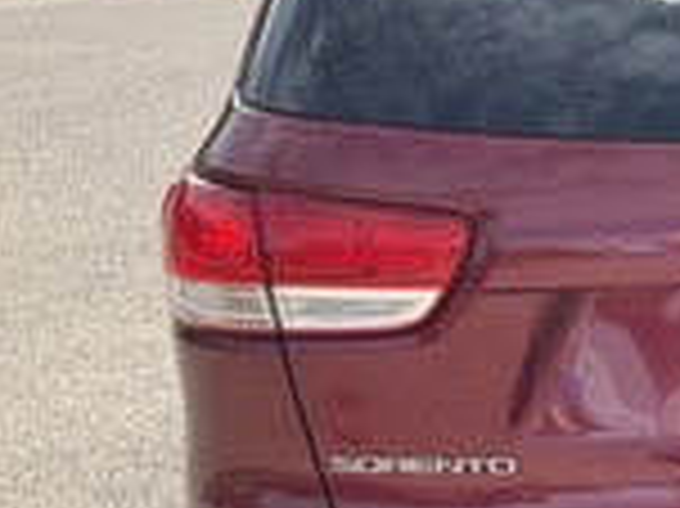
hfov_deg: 23.0
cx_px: 847
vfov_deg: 19.1
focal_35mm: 77
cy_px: 283
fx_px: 1511
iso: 25
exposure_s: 1/1076
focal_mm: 3
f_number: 1.8
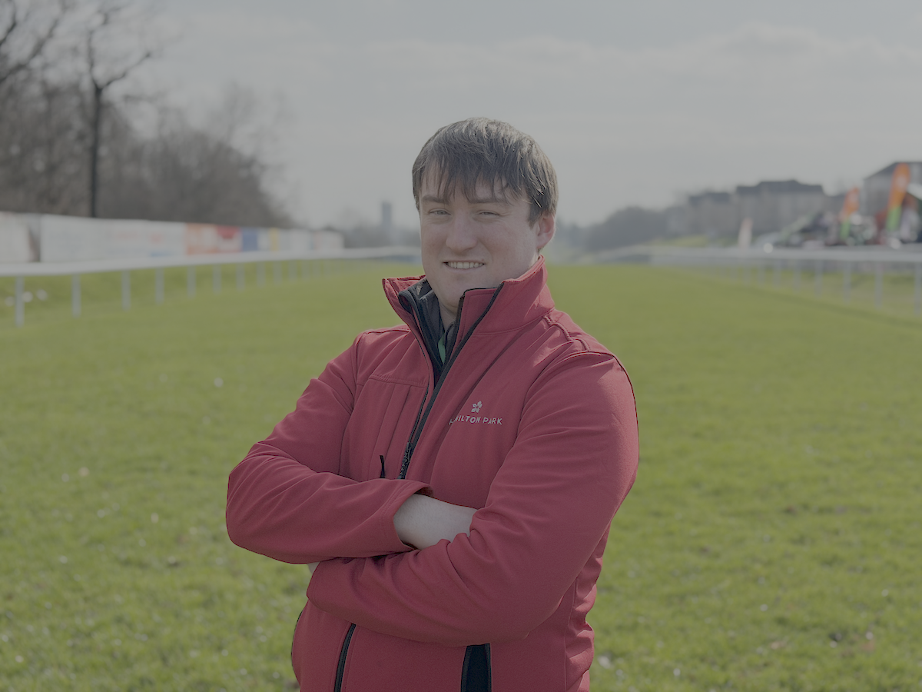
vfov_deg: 30.3
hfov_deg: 39.7
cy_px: 346
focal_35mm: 48
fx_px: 1278
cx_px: 461
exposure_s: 1/3891
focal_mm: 6.76
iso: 80
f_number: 1.78
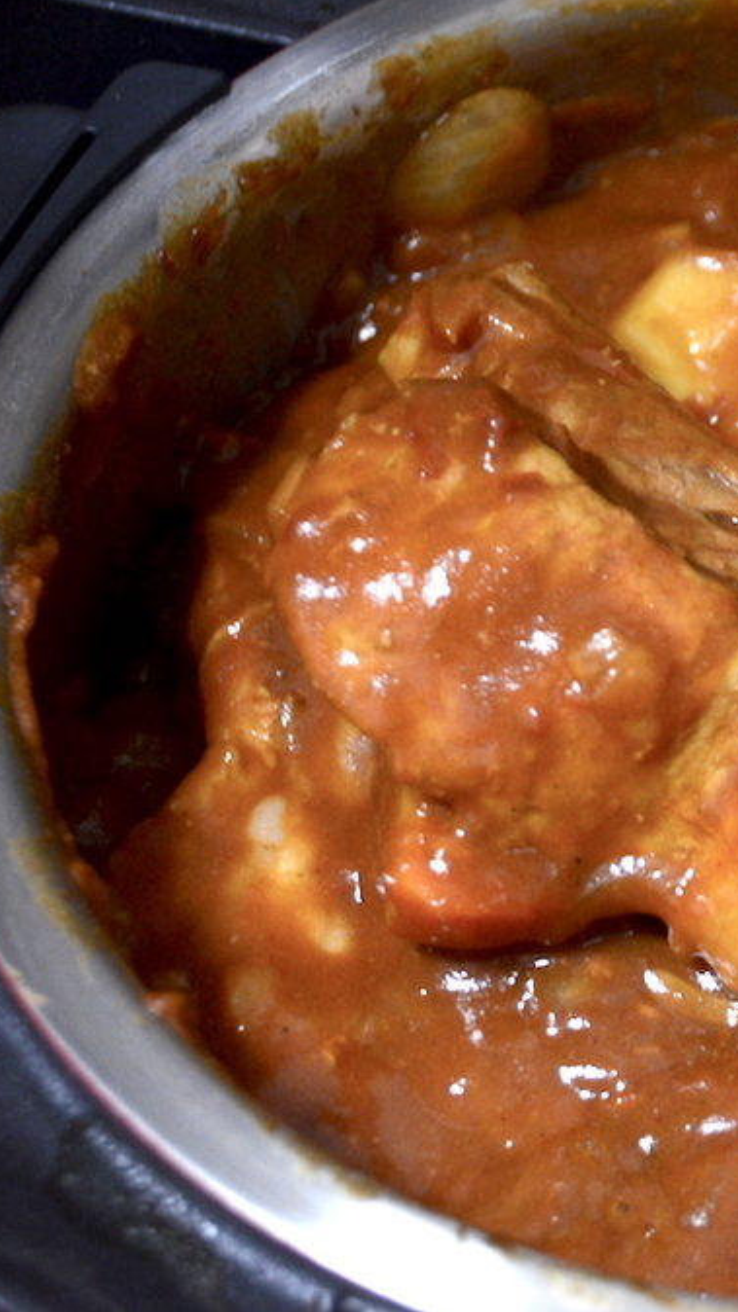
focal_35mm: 155
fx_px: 5386
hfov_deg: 7.7
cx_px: 952
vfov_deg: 13.9
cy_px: 654
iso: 1250
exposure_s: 1/20
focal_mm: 65
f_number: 5.6
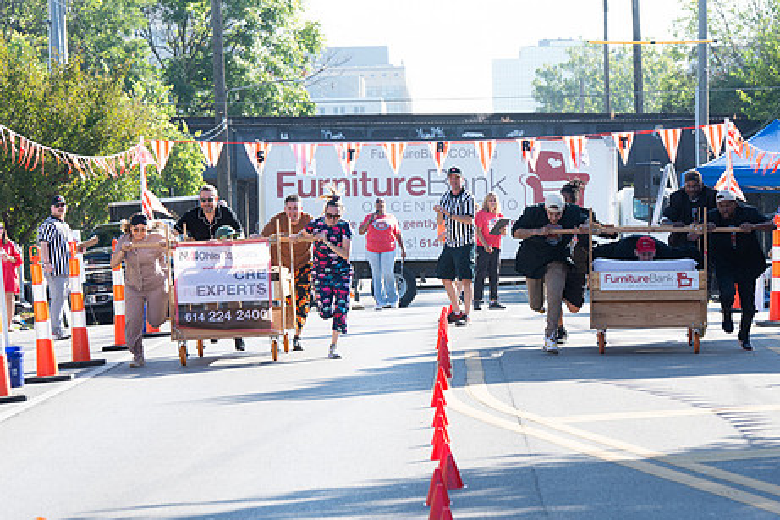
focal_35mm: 170
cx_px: 437
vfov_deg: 8.1
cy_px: 257
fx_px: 3682
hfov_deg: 12.1
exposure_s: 1/250
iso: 200
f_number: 7.1
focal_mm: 135
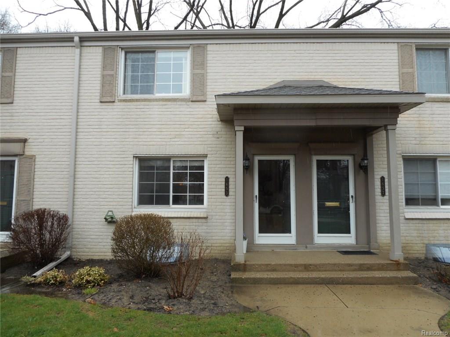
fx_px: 325
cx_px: 225
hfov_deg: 69.4
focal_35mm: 25
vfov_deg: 54.9
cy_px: 168
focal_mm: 4.5
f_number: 3.7
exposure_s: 1/125
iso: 80
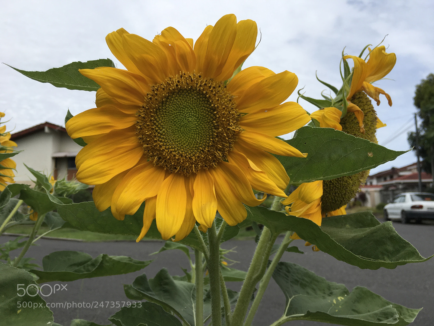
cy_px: 163
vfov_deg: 48.2
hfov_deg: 61.7
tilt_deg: +6.1
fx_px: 364
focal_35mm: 29
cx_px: 217
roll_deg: +1.7
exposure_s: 1/2331
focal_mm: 4.15
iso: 25
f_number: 2.2
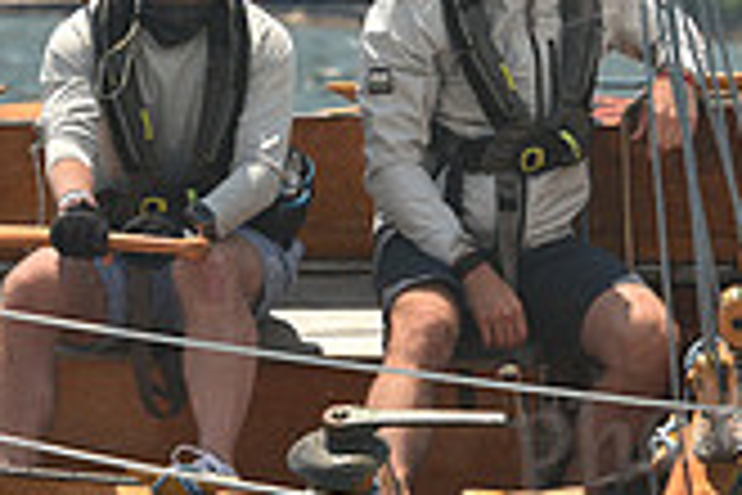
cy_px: 218
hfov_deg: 4.8
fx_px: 8821
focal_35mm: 428
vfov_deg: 3.2
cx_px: 279
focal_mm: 122
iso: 250
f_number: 5.6
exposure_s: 1/640
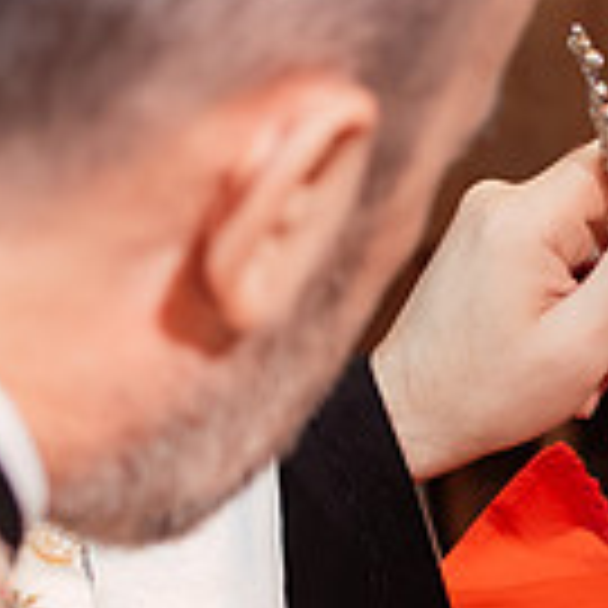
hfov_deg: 11.7
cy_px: 608
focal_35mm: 145
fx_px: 2881
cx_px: 800
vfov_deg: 11.9
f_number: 2.8
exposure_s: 1/250
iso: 1600
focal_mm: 35
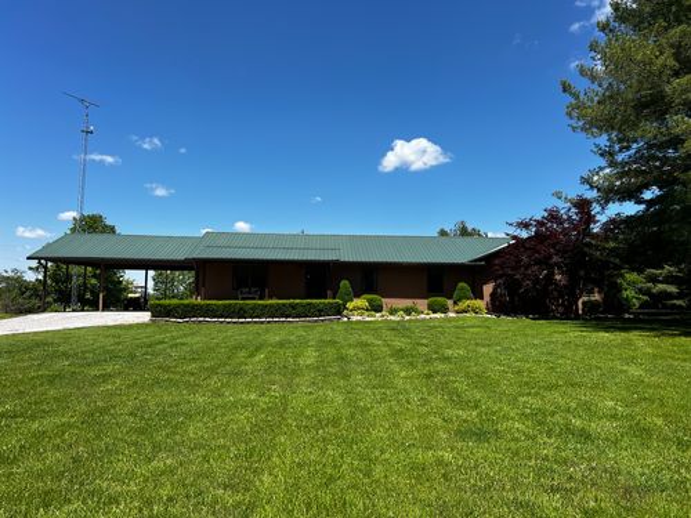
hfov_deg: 67.3
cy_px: 259
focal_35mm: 26
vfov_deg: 53.1
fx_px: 519
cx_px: 346
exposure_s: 1/3704
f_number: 1.5
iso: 50
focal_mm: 5.7
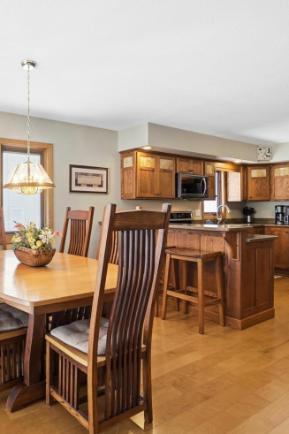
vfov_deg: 76.1
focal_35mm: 23
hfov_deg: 50.8
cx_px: 48
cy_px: 216
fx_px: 277
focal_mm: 10
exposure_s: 1/250
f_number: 4
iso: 100
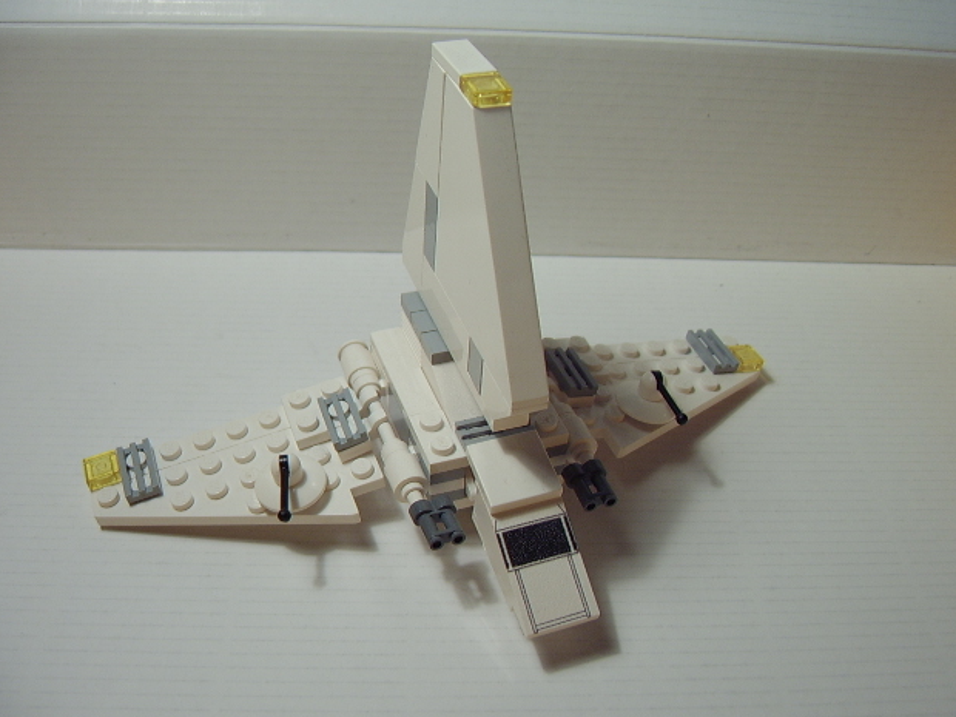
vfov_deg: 44.2
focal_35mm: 32
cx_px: 489
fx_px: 884
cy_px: 367
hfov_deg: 56.8
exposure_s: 1/42
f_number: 2.7
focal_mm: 8.13
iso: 100
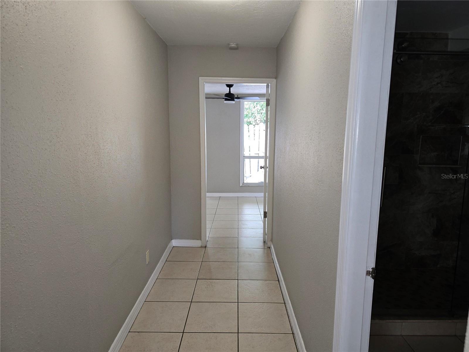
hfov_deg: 73.9
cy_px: 176
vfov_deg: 58.9
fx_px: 312
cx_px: 234
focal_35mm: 23
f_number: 1.7
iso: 100
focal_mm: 6.3
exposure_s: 1/60
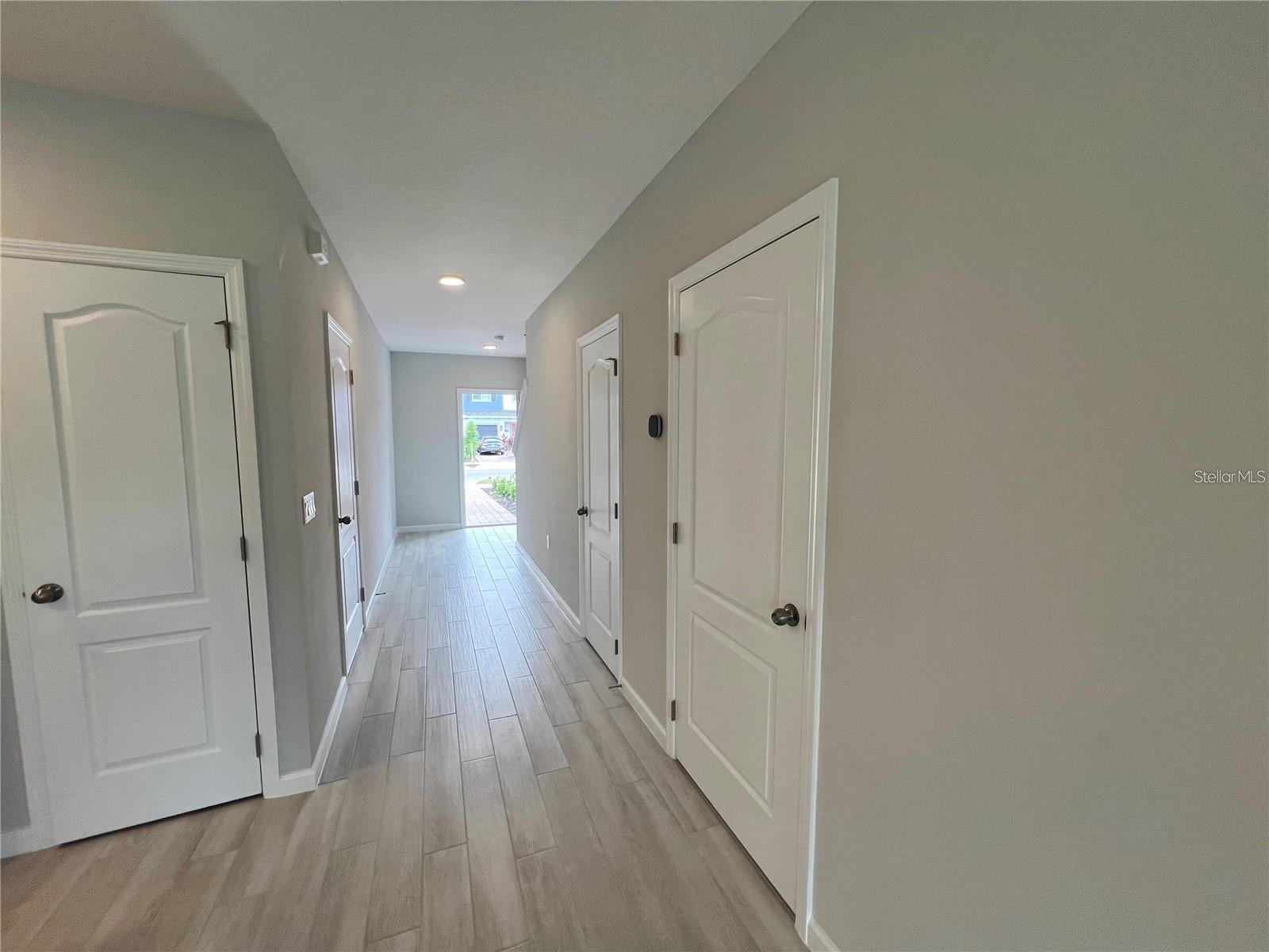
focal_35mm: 13
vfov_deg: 89.9
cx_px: 634
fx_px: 477
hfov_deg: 106.2
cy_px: 476
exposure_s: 1/120
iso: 80
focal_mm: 1.57
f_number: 1.8
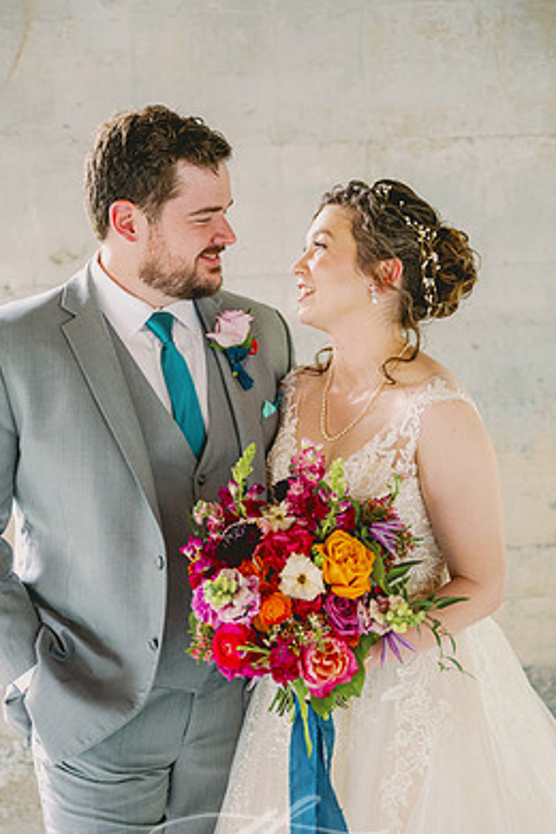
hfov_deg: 20.3
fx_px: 1552
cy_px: 464
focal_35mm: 67
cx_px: 257
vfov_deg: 30.1
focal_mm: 58
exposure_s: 1/160
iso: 1000
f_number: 2.8
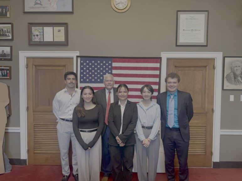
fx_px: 168
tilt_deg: -1.9
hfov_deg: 71.6
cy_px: 90
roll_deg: +0.4
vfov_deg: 56.8
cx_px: 121
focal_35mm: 24
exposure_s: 1/120
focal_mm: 6.76
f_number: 1.78
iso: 160
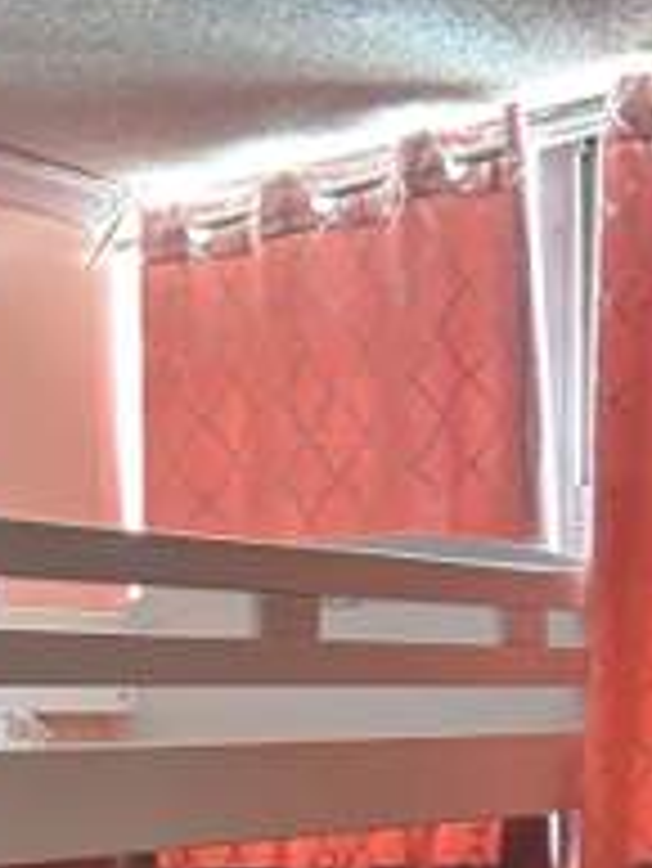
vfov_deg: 19.2
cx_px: 225
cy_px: 1385
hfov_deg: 17.1
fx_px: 2157
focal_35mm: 86
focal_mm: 5.7
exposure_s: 1/40
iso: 500
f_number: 1.5
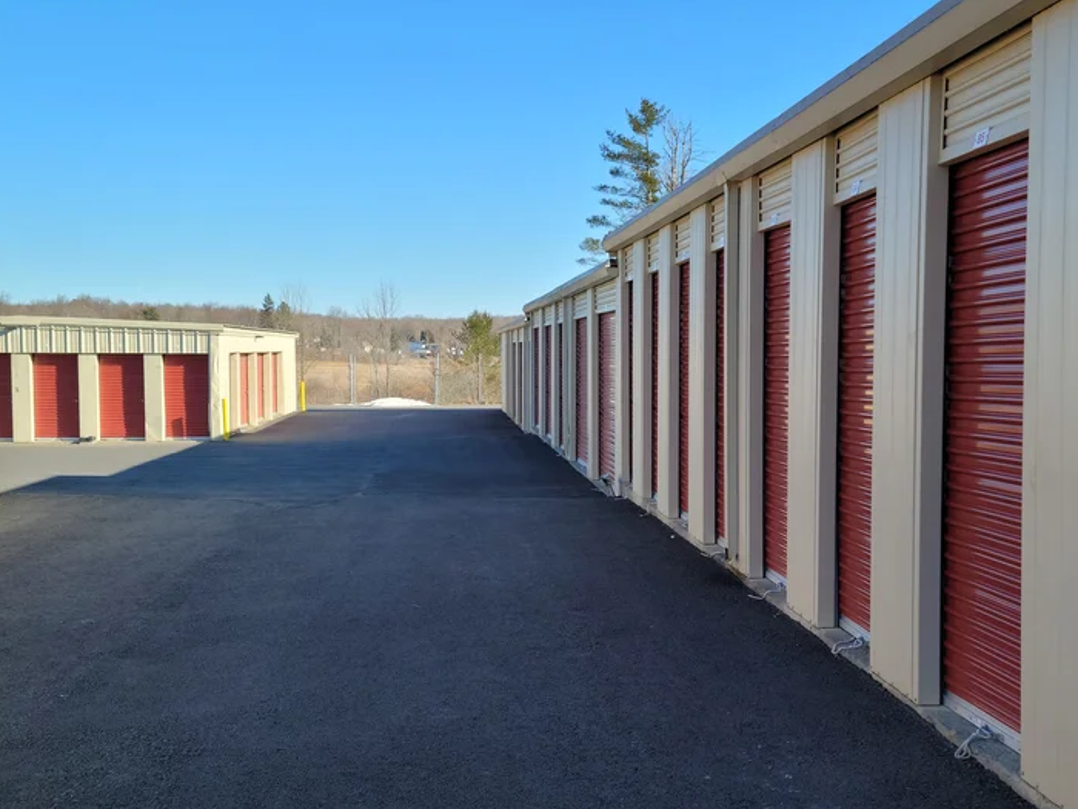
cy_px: 415
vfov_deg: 36.0
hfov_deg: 46.8
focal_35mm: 40
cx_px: 531
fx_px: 1246
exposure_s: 1/420
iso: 25
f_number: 2
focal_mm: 5.9
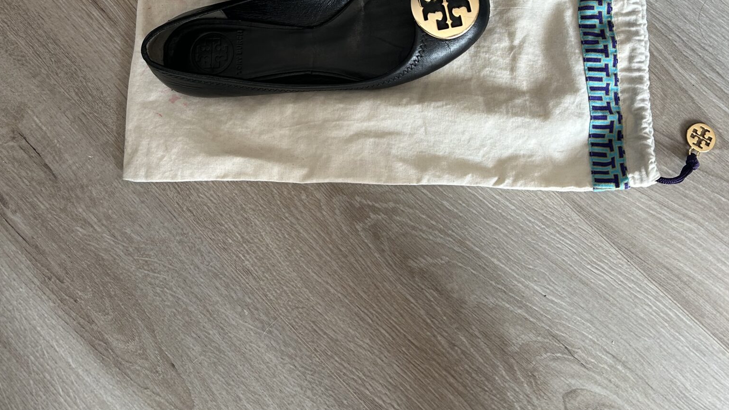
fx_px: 735
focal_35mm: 38
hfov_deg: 52.8
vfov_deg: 29.0
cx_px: 365
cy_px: -11
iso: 80
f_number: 1.5
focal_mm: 5.7
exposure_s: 1/121
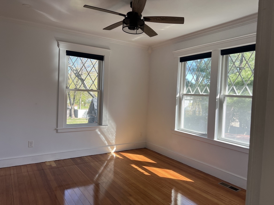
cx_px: 137
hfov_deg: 67.3
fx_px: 206
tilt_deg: -3.6
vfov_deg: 53.1
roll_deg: -1.4
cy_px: 102
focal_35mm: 26
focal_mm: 5.7
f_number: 1.5
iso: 40
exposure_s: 1/260
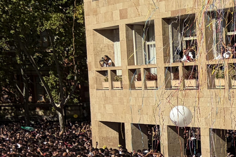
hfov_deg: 14.5
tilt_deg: -5.7
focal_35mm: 114
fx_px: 747
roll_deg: +0.1
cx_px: 488
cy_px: 168
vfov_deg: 11.8
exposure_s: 1/6329
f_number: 1.6
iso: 50
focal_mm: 5.96
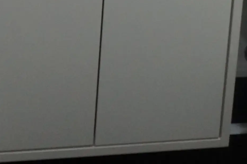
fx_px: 830
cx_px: 342
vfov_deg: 10.6
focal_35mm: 121
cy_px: -141
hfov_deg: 15.9
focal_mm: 21
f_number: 4
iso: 1600
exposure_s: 1/160
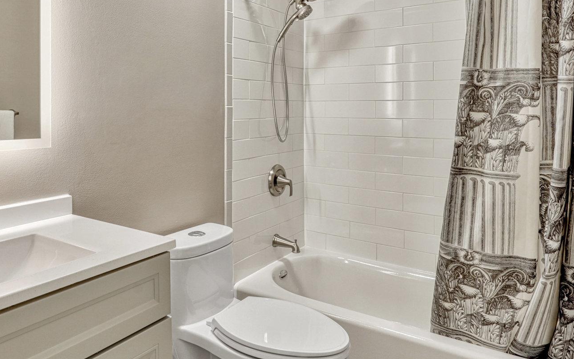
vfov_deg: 46.9
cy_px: 122
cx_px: 242
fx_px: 407
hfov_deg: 70.0
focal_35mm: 26
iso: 1250
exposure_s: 1/40
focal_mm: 16
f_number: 8
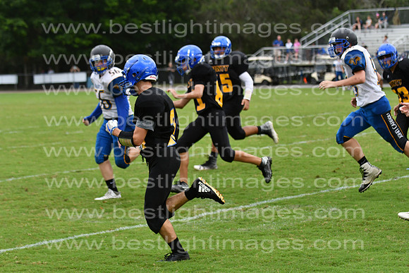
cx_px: 204
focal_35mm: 210
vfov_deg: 6.5
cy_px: 136
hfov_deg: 9.8
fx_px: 2386
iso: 800
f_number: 3.5
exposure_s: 1/2000
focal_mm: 140
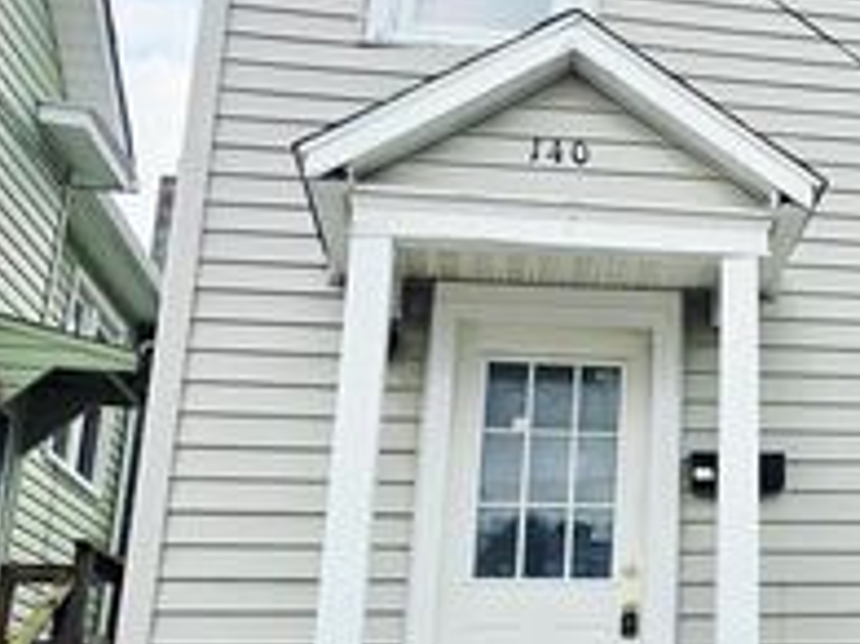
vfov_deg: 24.8
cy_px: 307
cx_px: 882
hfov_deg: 30.2
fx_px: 1465
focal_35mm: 59
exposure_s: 1/1429
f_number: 1.7
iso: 12
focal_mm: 6.3
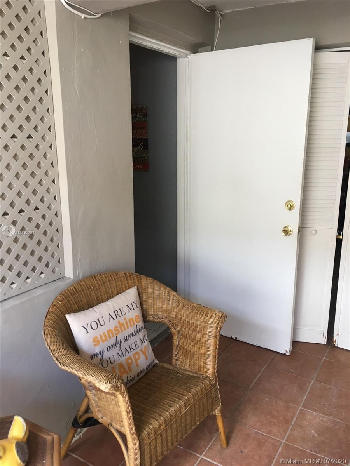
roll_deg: +0.2
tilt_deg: -16.2
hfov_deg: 48.2
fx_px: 391
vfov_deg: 61.7
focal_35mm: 29
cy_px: 233
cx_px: 175
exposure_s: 1/30
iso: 64
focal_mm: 4.15
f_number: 2.2
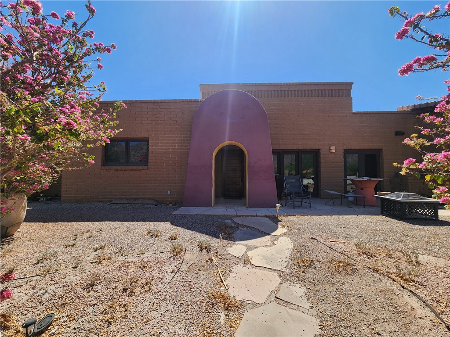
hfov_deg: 106.2
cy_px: 168
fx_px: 169
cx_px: 225
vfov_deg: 89.9
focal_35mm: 13
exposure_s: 1/1714
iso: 50
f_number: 2.2
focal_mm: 2.2
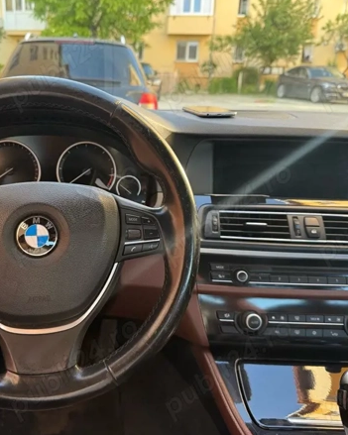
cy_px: 218
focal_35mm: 32
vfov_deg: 55.7
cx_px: 113
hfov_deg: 45.0
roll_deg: -0.3
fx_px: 412
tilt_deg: -17.8
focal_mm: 6.76
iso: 200
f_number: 1.78
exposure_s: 1/121
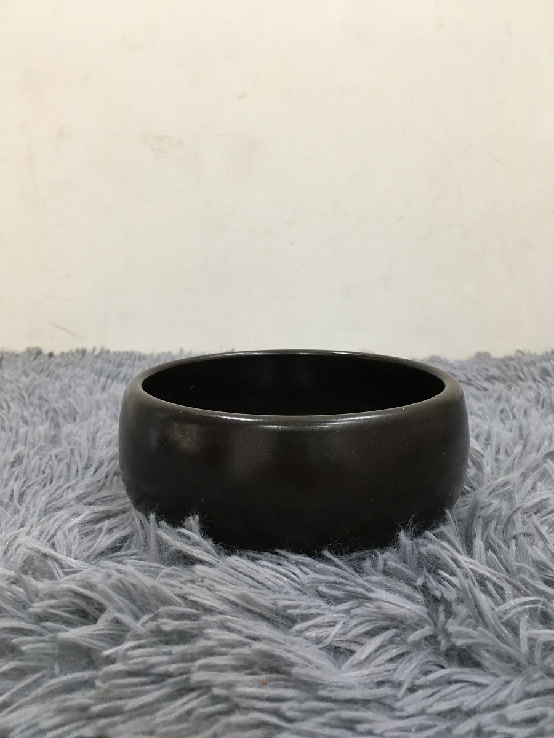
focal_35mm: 29
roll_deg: +0.3
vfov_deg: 61.7
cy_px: 369
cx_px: 277
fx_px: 619
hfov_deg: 48.2
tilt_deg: -12.7
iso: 125
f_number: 2.2
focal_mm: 4.15
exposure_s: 1/33
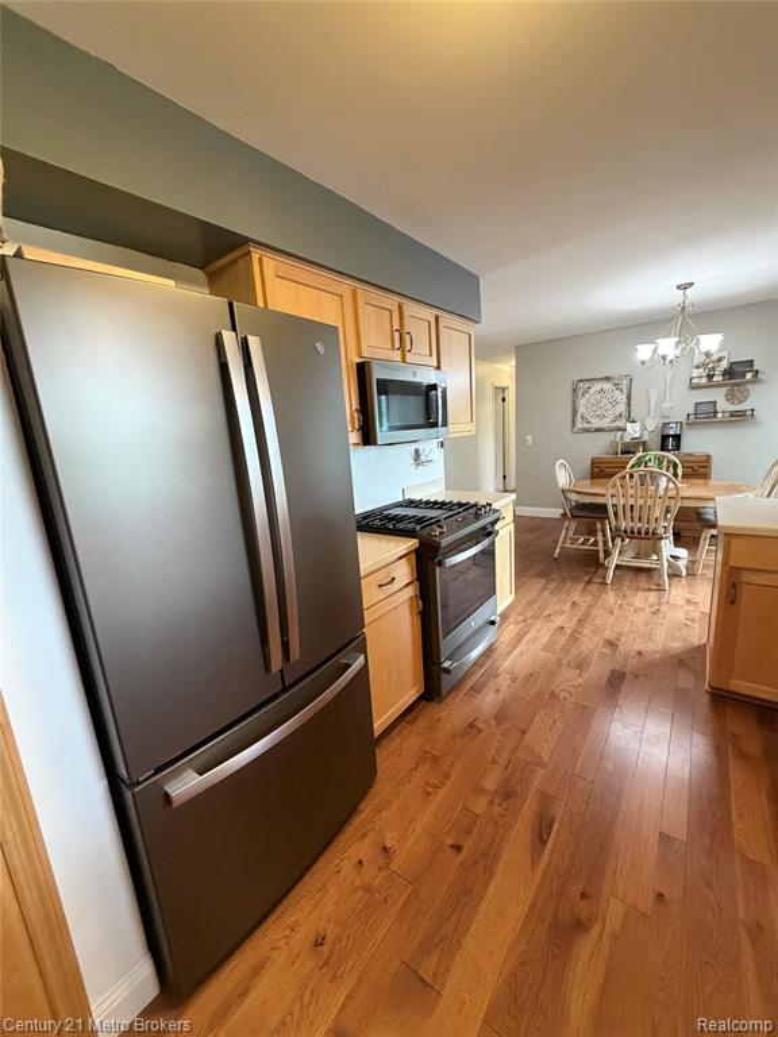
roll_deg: +3.5
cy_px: 518
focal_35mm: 14
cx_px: 389
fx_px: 420
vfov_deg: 102.1
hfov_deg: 85.7
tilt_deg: -10.9
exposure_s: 1/60
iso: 640
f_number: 2.2
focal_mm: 2.22
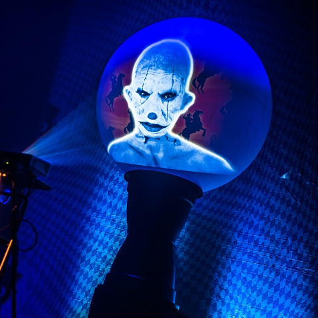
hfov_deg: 23.7
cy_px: 159
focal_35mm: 72
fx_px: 748
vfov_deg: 24.0
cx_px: 79
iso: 800
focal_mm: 56
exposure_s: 1/80
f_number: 2.8
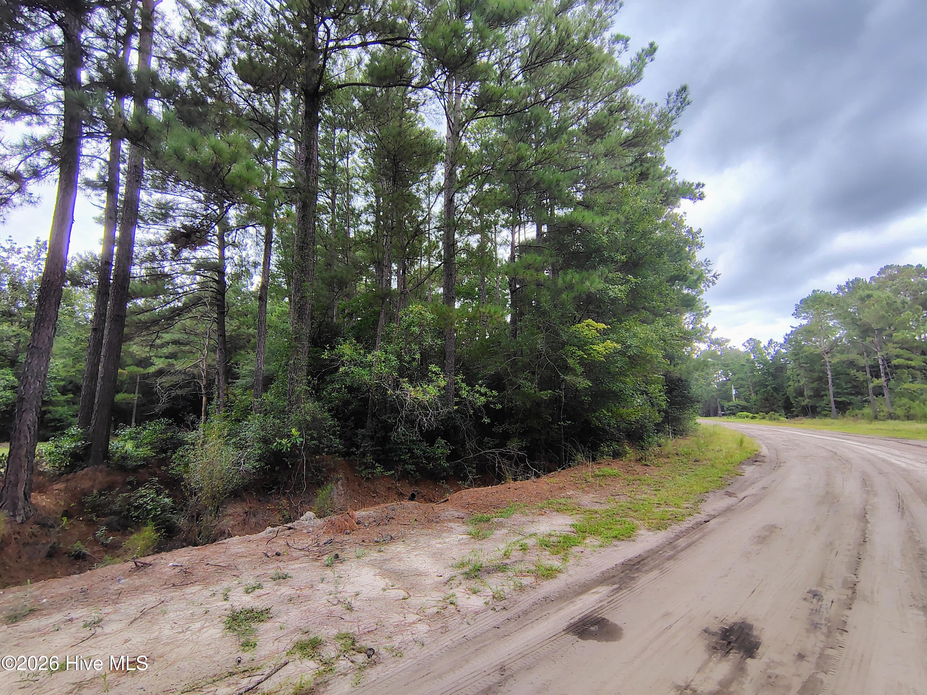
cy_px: 348
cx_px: 464
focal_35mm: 16
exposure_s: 1/88.6
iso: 200
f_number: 2.2
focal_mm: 2.13
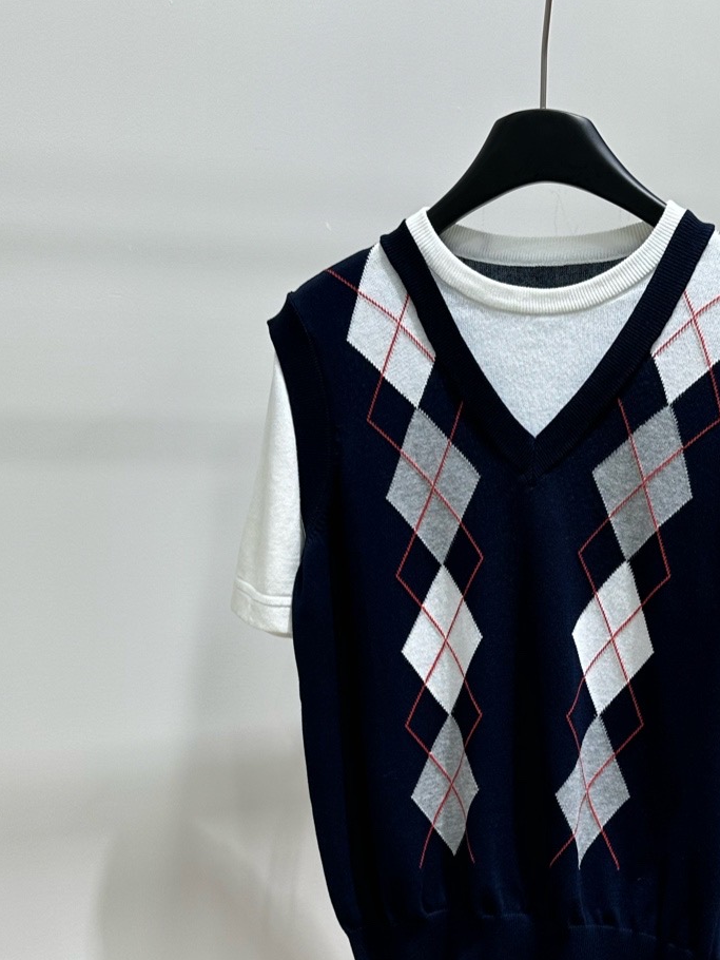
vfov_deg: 41.5
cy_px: 638
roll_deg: -0.6
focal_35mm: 45
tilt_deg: -9.5
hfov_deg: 31.6
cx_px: 536
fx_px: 1247
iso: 80
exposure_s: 1/100
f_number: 1.78
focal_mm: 6.86
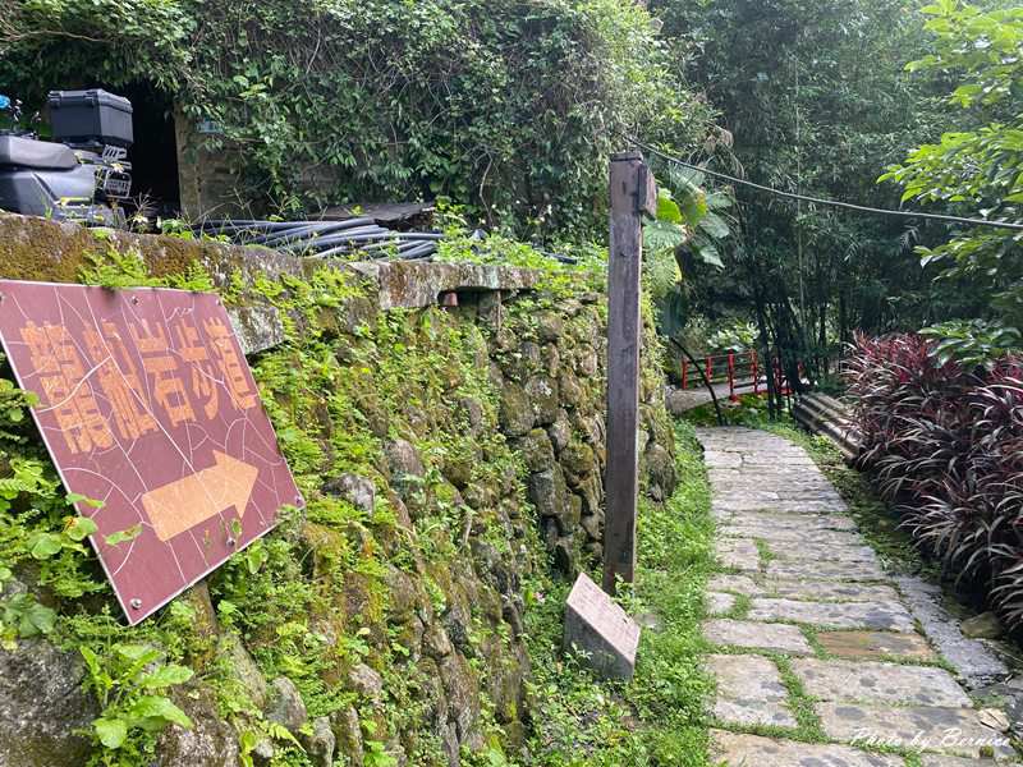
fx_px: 768
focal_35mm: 26
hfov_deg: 67.3
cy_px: 384
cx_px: 512
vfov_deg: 53.1
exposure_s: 1/122
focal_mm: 4.25
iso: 32
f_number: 1.8
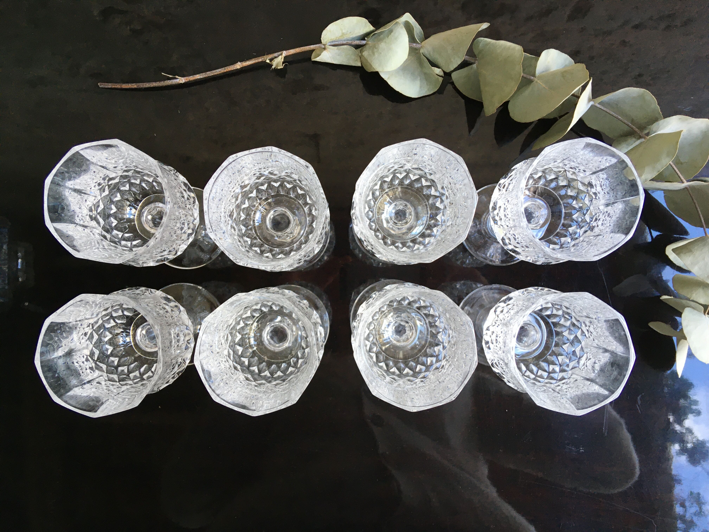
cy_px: 266
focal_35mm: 29
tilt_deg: -88.0
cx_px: 354
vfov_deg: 48.2
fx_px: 594
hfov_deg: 61.7
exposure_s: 1/33
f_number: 2.2
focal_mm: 4.15
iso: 40
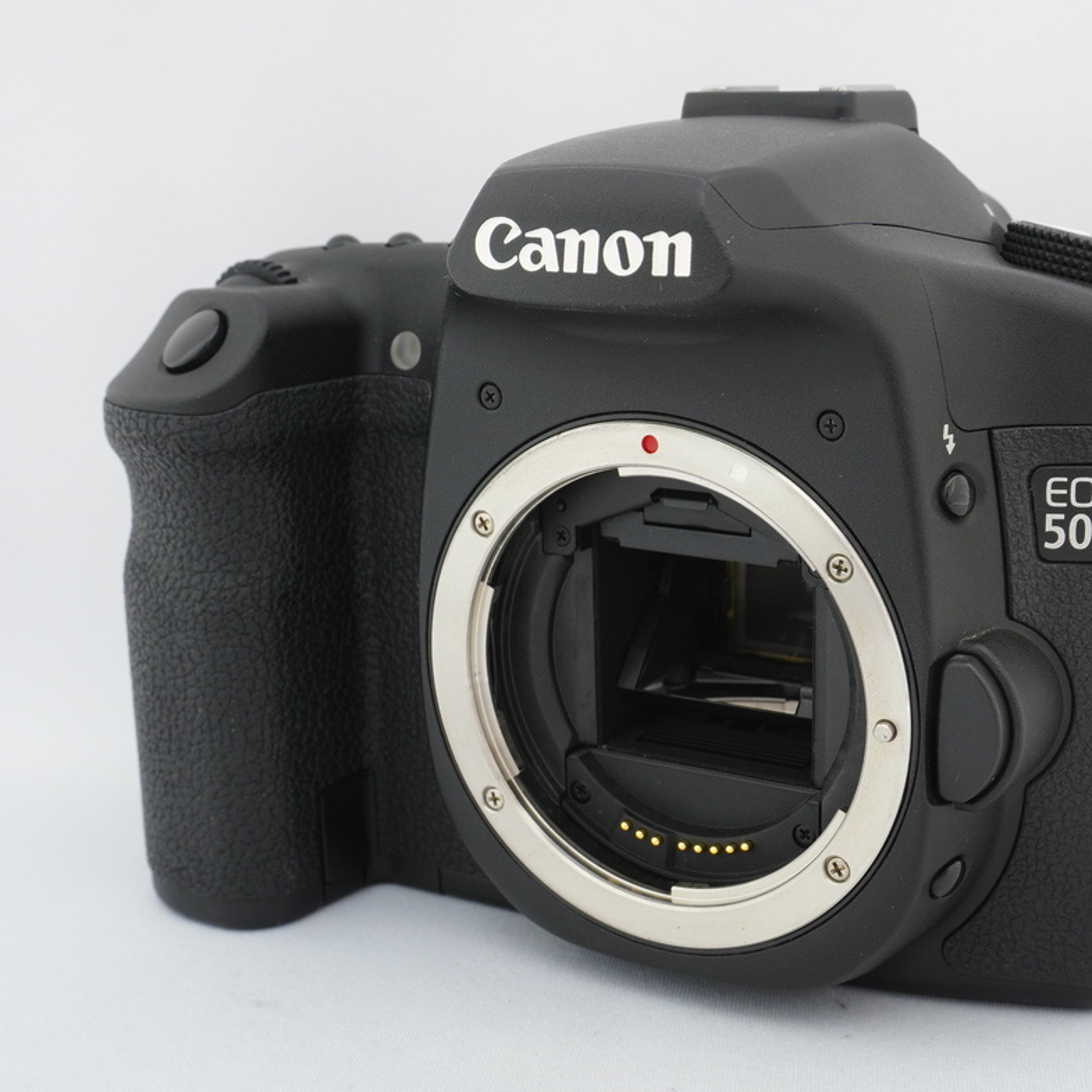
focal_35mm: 49
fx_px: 1736
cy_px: 547
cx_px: 707
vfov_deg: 34.9
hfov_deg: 34.7
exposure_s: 1/2.5
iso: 400
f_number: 11
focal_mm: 25
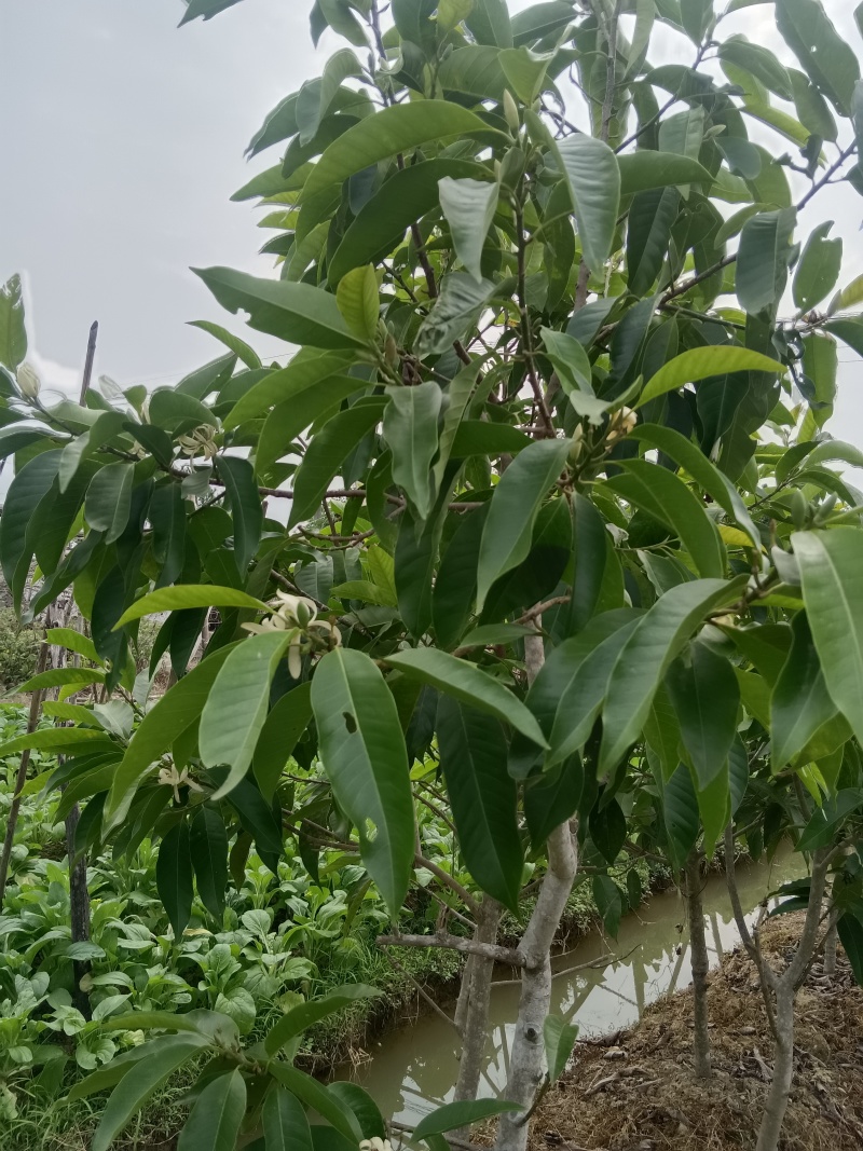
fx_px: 864
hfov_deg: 53.1
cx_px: 432
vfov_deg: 67.3
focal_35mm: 26
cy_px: 576
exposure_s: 1/152
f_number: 1.8
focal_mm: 3.96
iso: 100
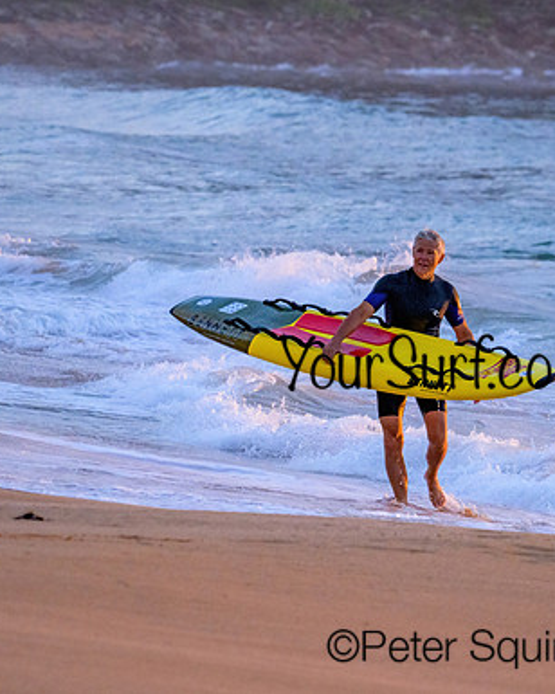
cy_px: 347
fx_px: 12278
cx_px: 467
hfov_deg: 2.6
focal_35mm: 598
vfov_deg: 3.2
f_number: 11
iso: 5600
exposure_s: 1/800
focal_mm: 410
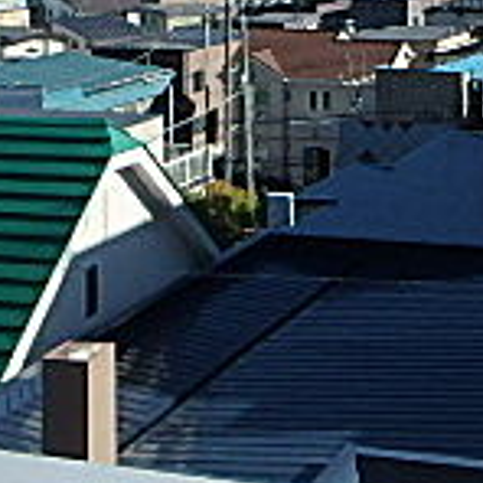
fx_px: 1263
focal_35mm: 80
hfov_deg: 21.1
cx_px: 447
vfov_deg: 19.2
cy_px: -222
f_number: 3.5
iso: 125
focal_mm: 3.7
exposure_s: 1/1250
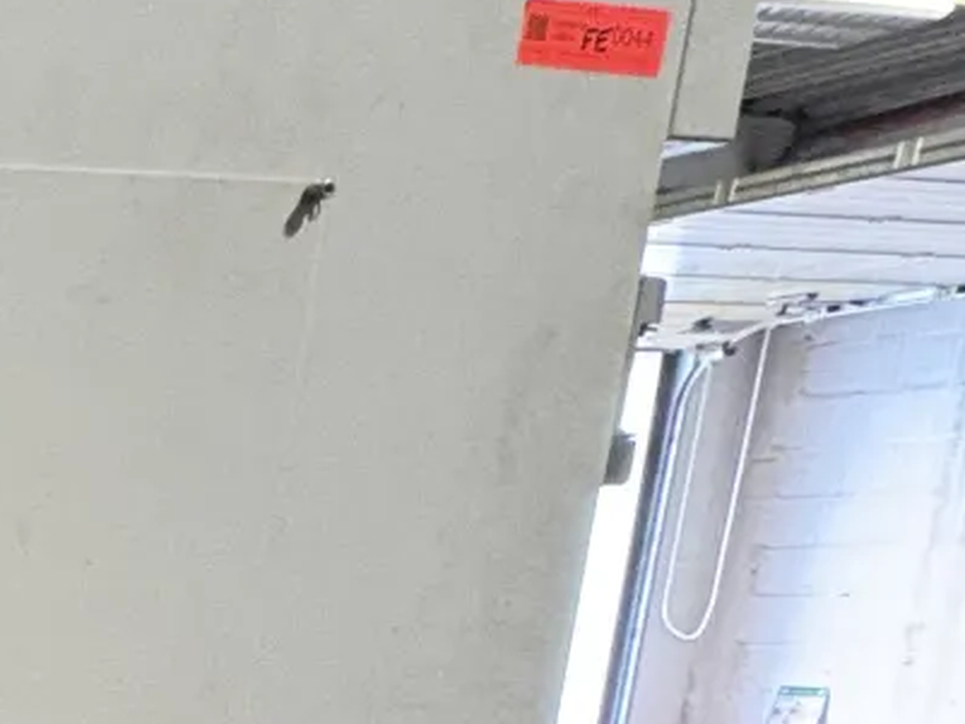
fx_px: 1868
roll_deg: +0.5
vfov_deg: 19.6
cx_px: -1143
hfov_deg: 17.0
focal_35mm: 67
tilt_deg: -11.6
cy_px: 1022
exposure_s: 1/50
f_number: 2.2
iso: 400
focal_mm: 2.22
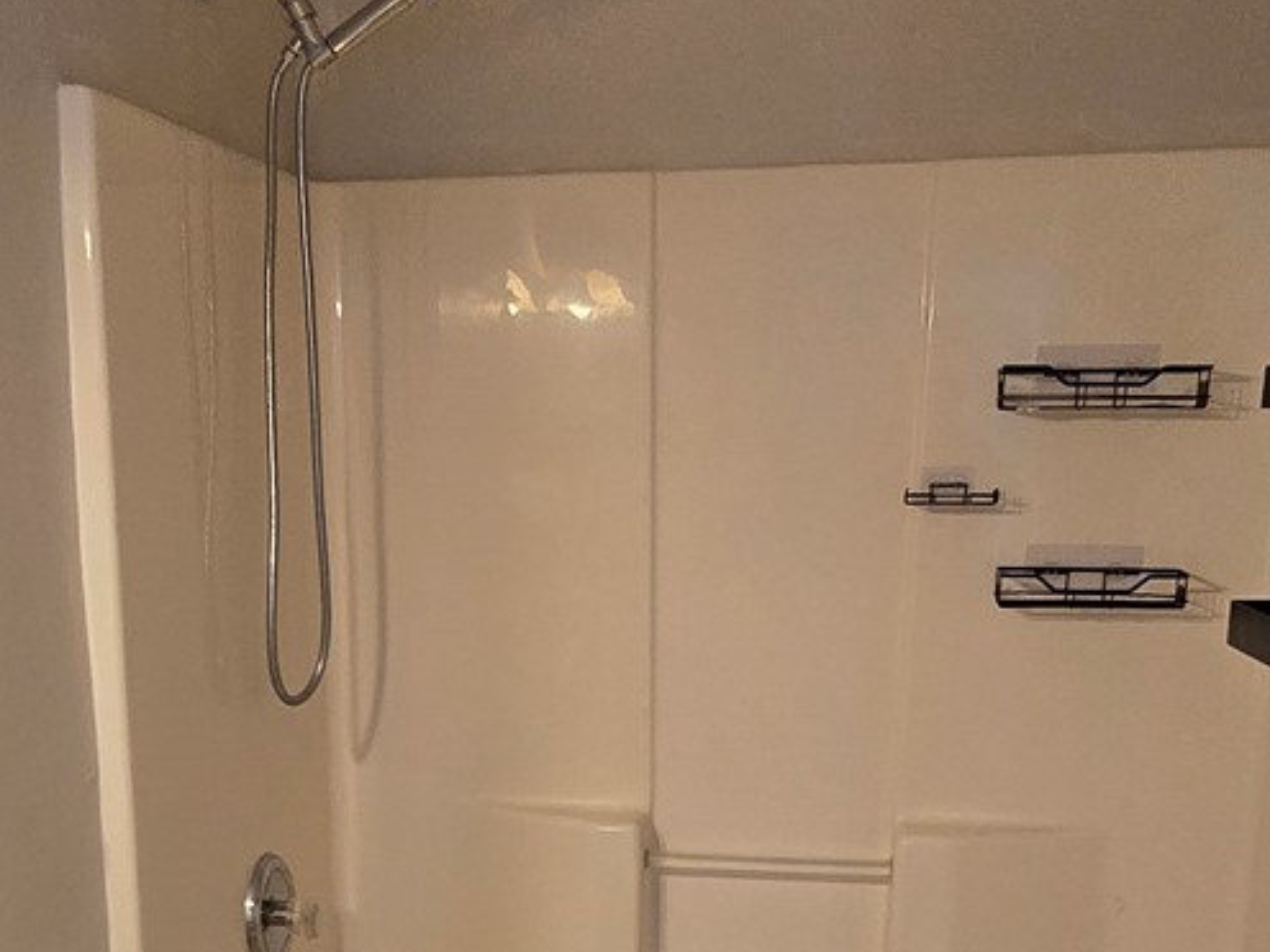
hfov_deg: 44.6
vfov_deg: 32.9
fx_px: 1541
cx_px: 508
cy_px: 826
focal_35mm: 42
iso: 160
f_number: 2.2
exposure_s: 1/60
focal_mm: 2.2
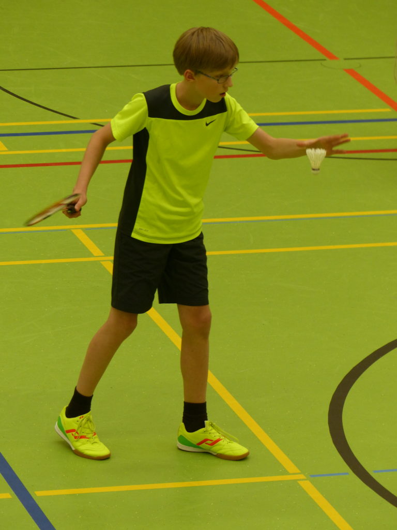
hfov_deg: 5.7
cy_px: 265
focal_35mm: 263
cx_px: 198
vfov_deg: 7.5
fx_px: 4022
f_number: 2.8
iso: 250
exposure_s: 1/80
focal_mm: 47.4
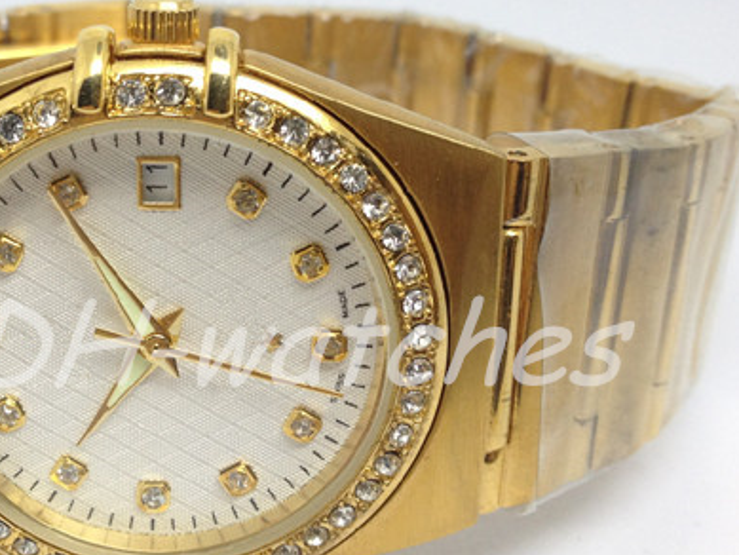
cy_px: 219
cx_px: 188
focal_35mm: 72
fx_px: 1538
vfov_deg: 20.4
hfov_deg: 26.7
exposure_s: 1/120
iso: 80
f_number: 2.4
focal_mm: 4.28
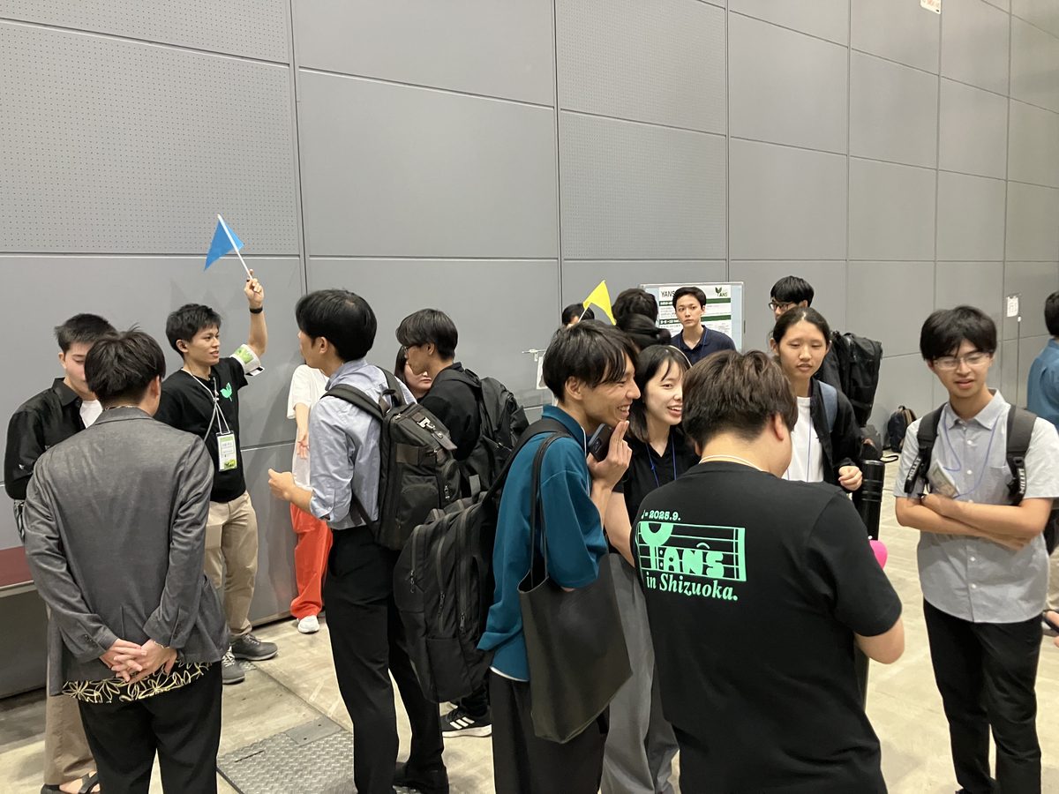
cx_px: 530
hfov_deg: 63.4
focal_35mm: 28
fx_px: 857
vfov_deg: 49.7
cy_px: 397
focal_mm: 3.99
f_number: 1.8
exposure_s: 1/60
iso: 320
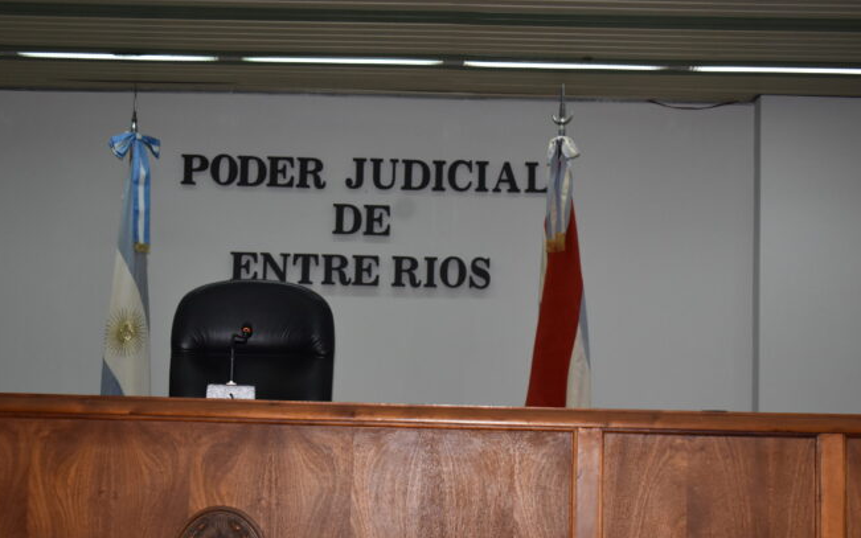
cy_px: 289
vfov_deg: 21.0
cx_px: 430
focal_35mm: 62
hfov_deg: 33.0
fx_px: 1455
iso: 1000
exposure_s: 1/125
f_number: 5
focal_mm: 40
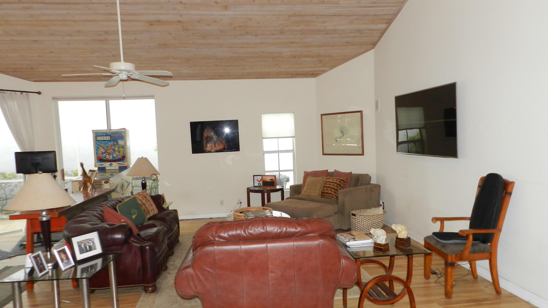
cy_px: 165
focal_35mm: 26
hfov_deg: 71.9
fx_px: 378
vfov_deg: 44.4
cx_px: 274
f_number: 3.4
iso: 280
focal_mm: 4
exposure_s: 1/30
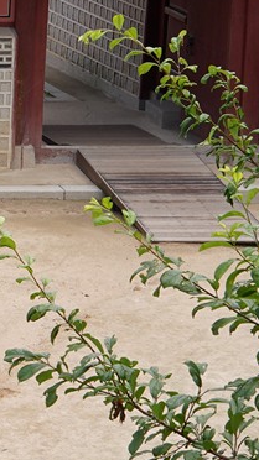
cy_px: -83
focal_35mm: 197
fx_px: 2407
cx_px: -533
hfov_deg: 5.7
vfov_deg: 10.8
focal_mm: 35
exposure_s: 1/125
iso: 200
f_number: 10
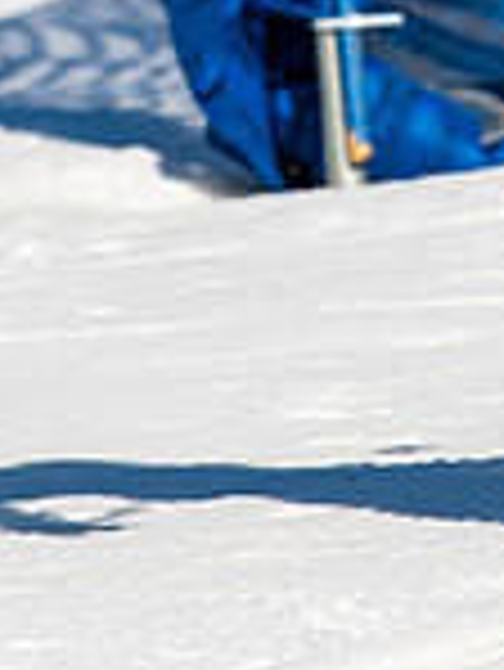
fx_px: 37918
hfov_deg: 0.8
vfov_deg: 1.0
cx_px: 469
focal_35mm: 1956
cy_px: -337
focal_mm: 300
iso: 400
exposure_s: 1/2000
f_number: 8
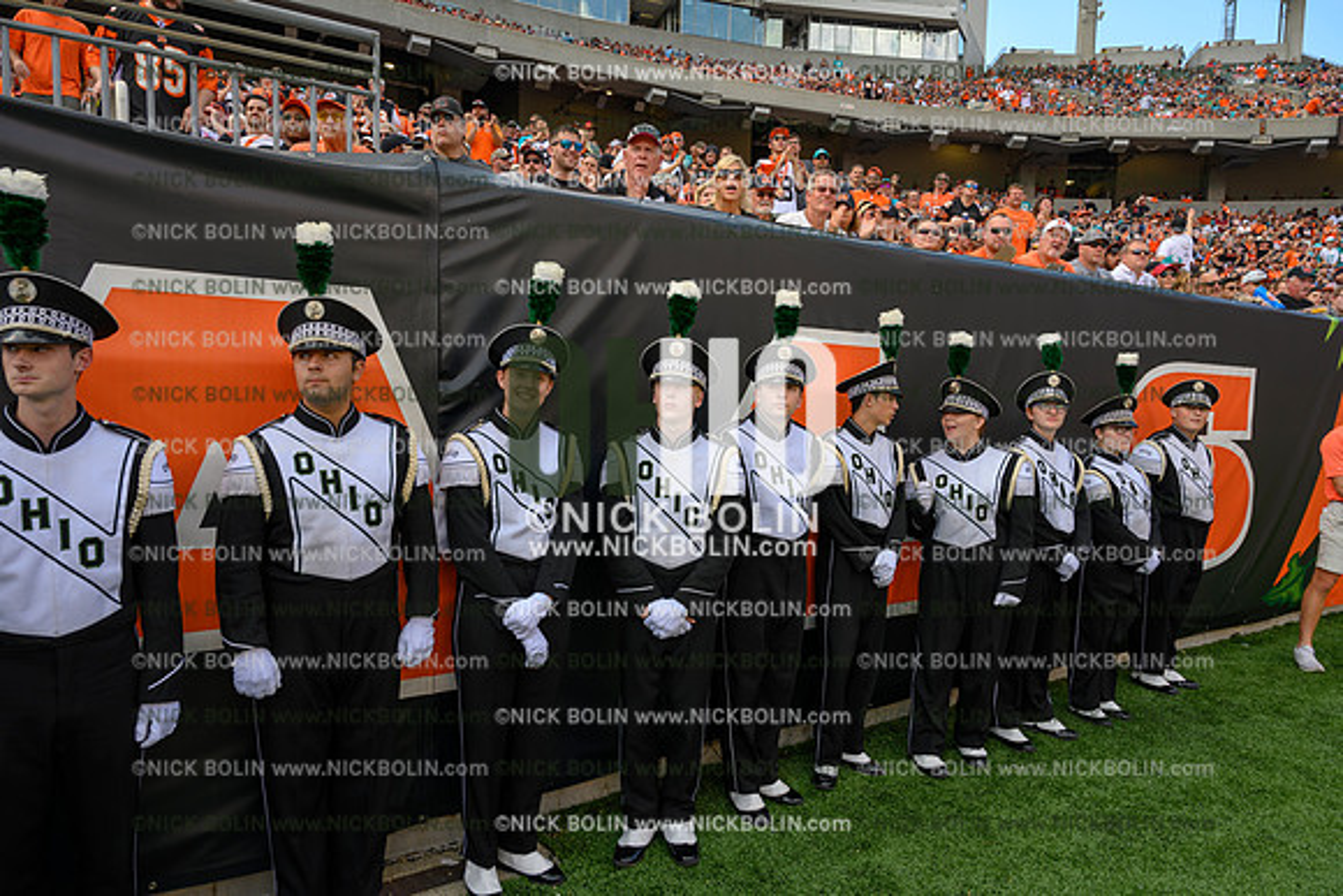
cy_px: 448
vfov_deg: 53.2
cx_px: 672
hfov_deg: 73.7
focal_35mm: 24
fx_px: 896
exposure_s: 1/60
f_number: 7.1
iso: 80
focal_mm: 24
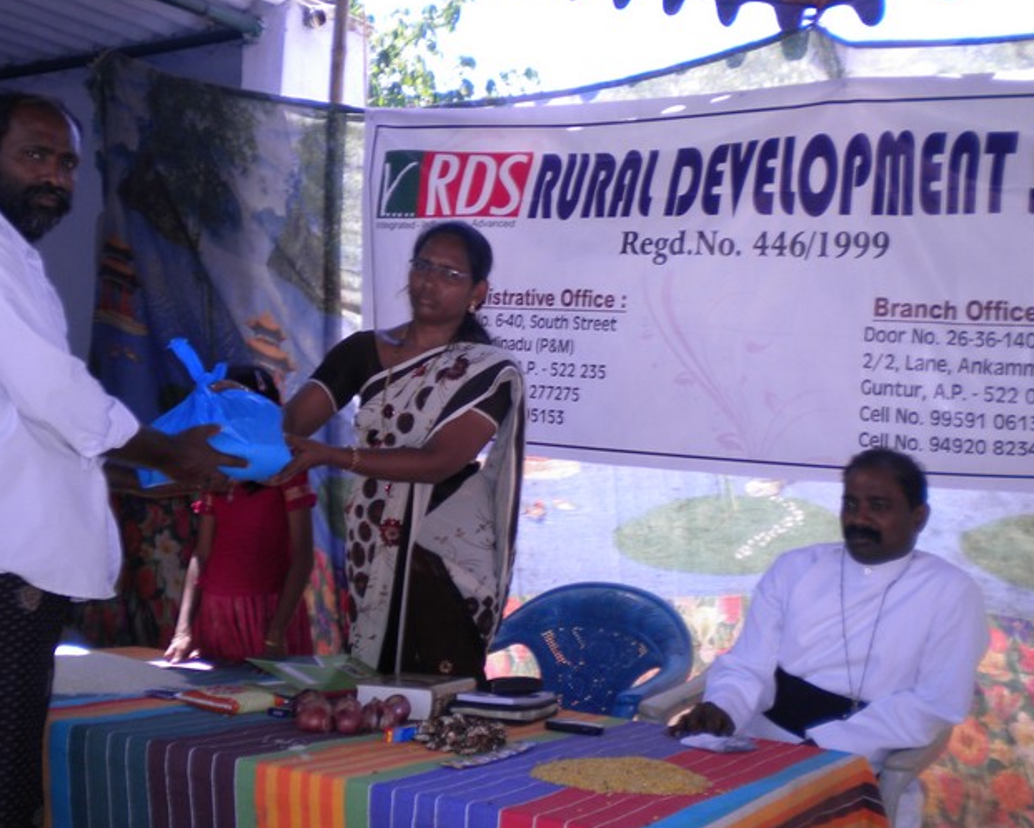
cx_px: 473
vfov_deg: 34.1
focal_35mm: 44
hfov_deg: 42.0
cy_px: 372
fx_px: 1347
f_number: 3.1
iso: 80
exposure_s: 1/205
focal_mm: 6.3
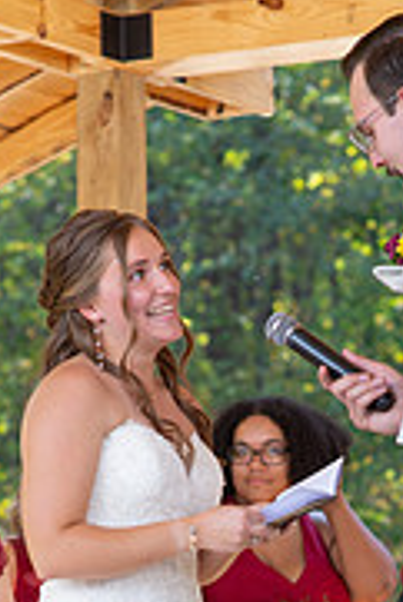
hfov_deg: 6.5
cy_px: 609
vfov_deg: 9.7
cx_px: 263
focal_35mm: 211
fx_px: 3536
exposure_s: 1/320
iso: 400
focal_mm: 85
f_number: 4.5
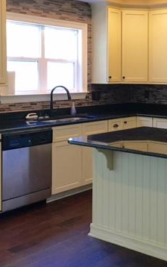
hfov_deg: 22.7
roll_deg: -0.7
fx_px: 400
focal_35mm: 55
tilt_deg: -1.7
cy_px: 92
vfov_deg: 36.5
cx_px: 164
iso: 50
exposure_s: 1/15
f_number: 2.2
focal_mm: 4.15
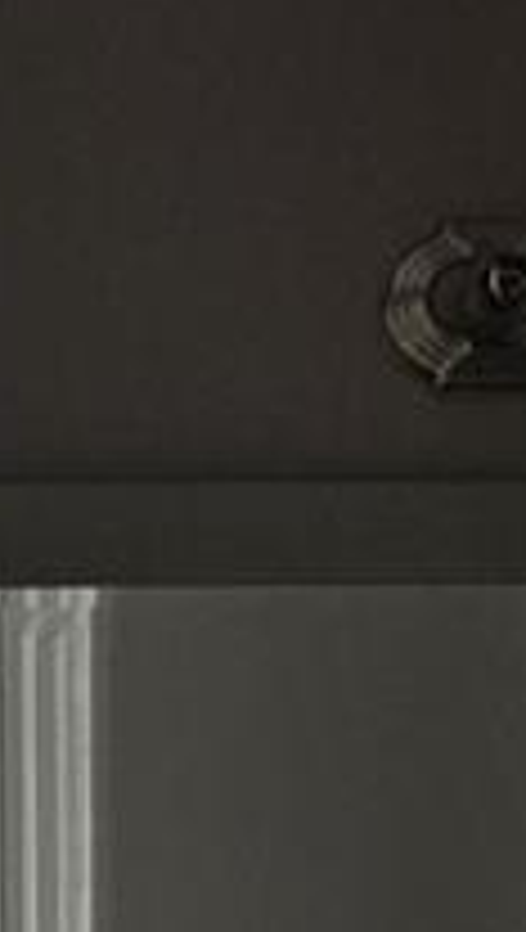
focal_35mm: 145
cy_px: 1567
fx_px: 3582
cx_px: -764
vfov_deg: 13.6
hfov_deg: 7.8
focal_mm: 6.5
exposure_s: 1/4143
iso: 64
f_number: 1.4
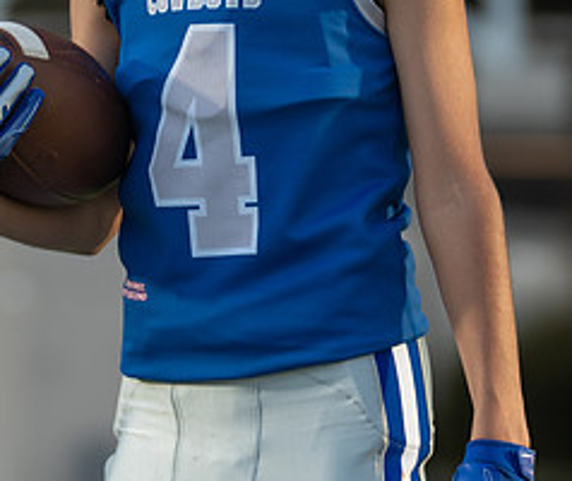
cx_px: 247
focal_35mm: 448
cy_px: 145
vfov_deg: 3.6
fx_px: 7736
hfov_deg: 4.2
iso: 100
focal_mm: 127
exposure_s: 1/640
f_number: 2.8
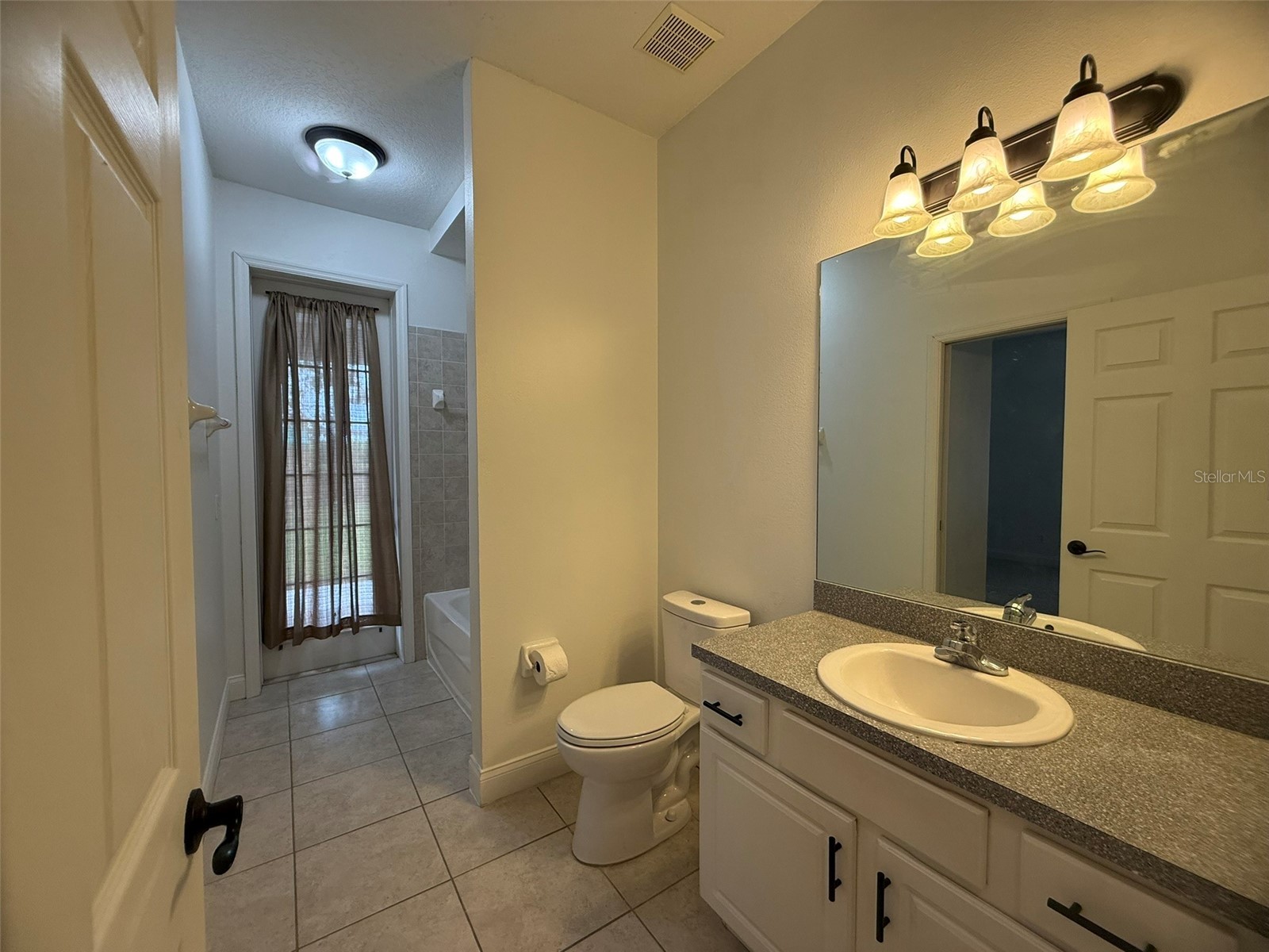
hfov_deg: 102.1
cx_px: 634
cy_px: 476
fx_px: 513
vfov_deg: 85.7
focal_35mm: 14
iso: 160
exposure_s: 1/120
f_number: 2.2
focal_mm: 2.22
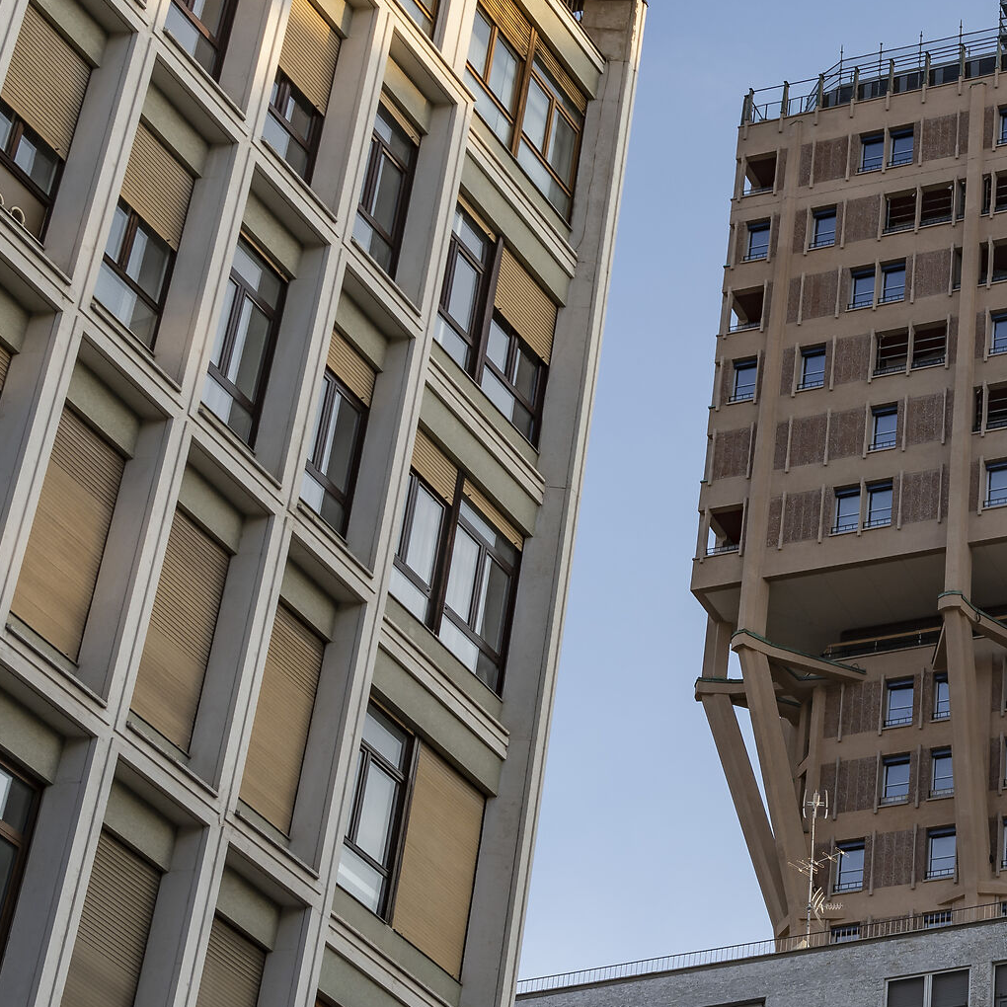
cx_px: 1119
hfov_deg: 19.1
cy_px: 436
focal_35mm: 87
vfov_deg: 19.9
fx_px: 2863
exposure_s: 1/80
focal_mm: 29
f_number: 8
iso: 100
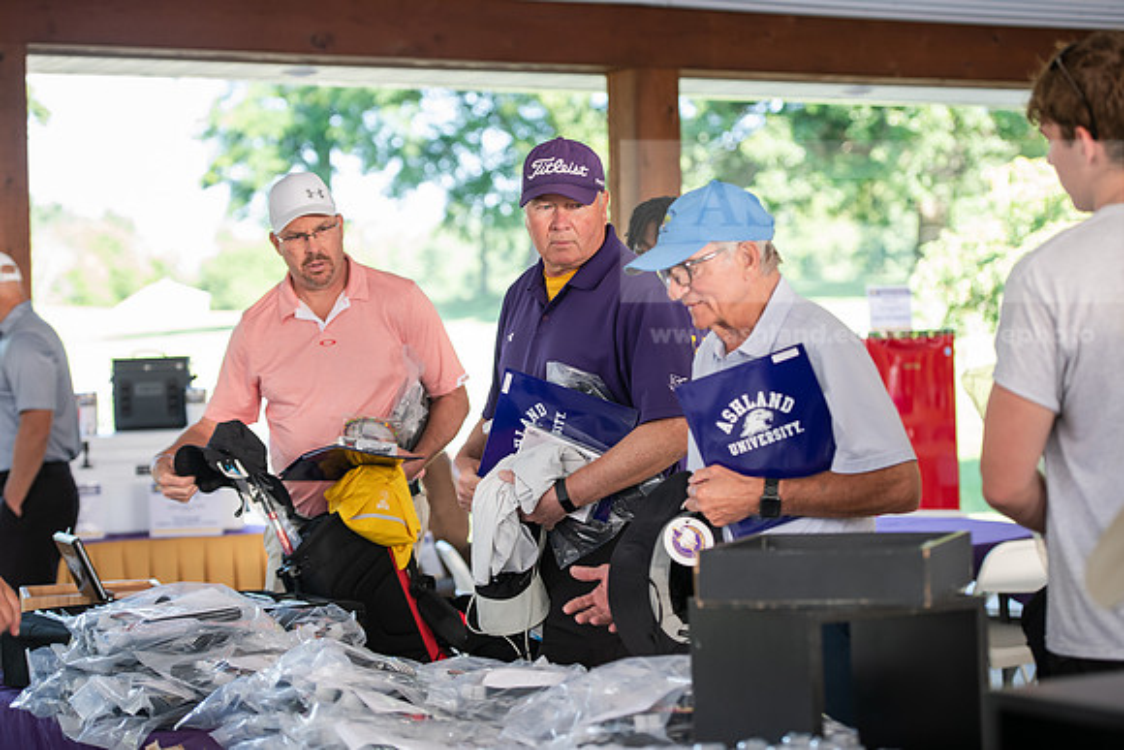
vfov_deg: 16.1
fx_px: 2654
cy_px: 375
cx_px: 562
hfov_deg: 23.9
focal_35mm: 85
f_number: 3.2
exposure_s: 1/200
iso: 320
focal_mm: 85
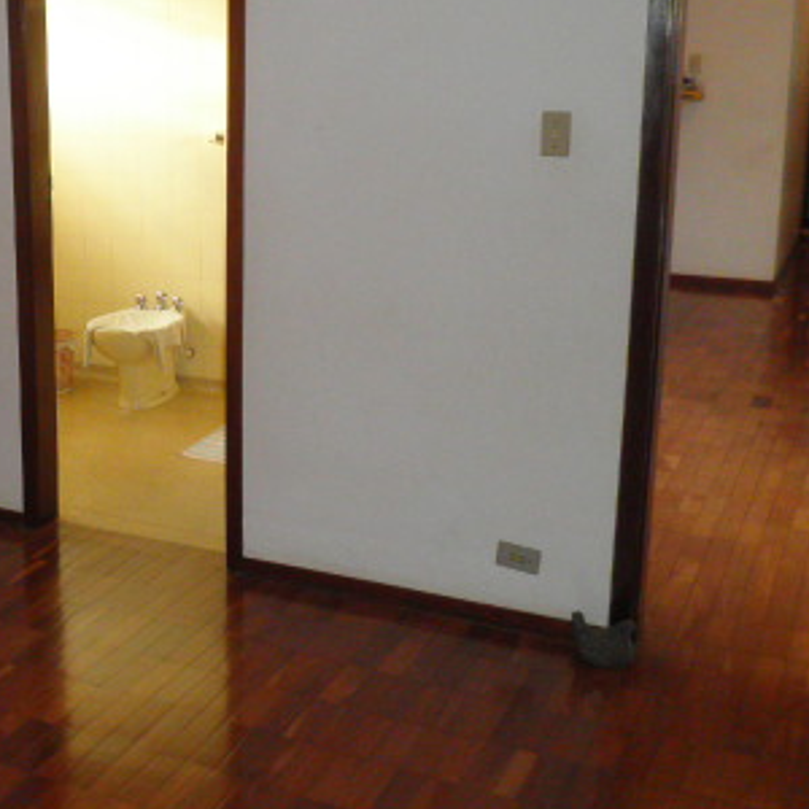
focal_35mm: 49
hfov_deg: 32.6
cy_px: 302
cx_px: 54
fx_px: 1296
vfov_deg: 34.5
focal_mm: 4.7
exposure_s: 1/30
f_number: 2.8
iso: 160
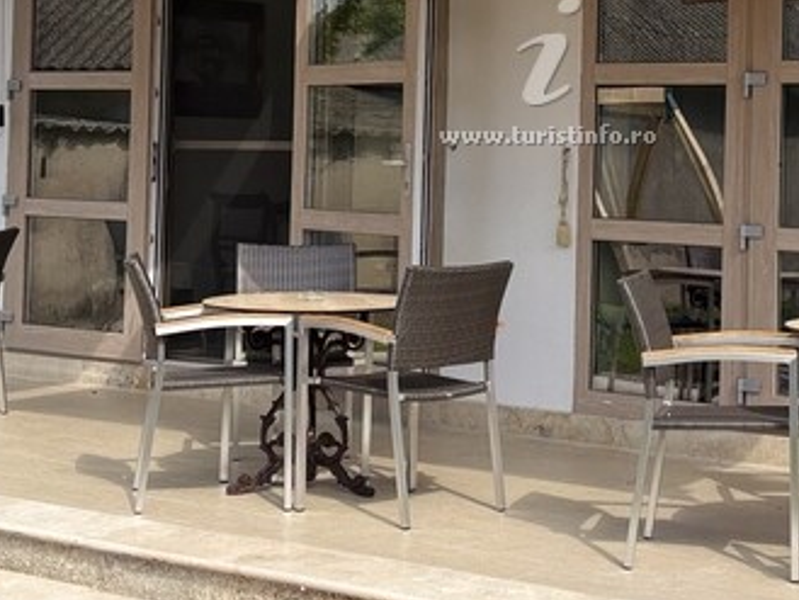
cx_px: 588
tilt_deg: +1.6
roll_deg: -2.0
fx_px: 1870
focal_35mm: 81
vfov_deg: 18.0
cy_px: 107
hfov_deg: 23.9
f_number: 1.6
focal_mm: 5.96
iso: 50
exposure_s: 1/3021
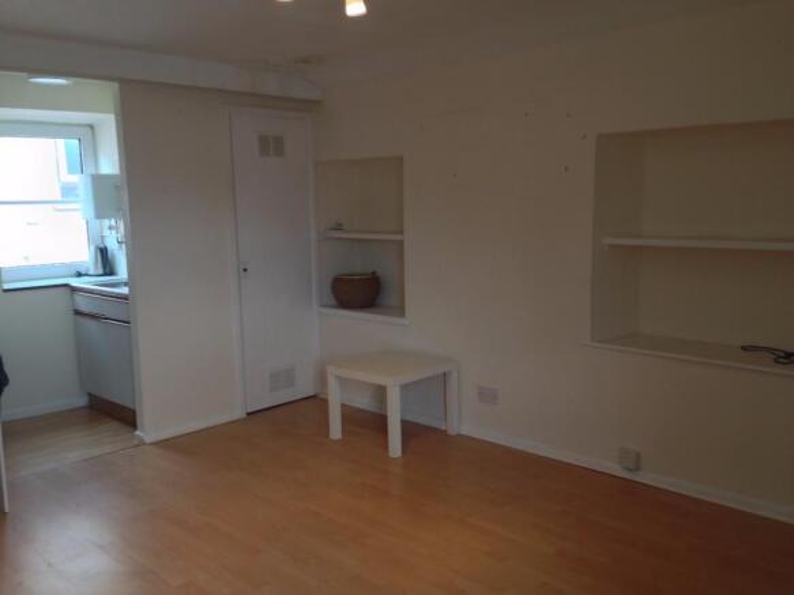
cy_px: 298
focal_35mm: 33
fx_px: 757
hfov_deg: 55.4
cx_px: 397
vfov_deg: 42.9
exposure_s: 1/20
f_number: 2.4
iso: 64
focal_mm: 4.12
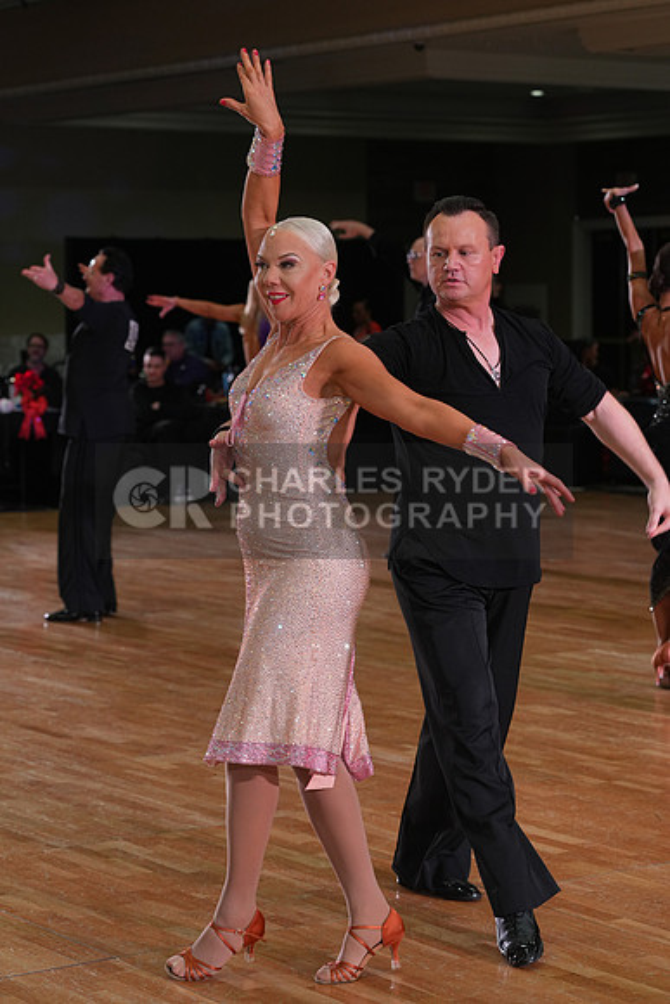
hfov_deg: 15.9
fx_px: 2399
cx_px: 335
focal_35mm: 86
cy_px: 502
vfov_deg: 23.6
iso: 1250
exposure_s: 1/200
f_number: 5
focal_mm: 86
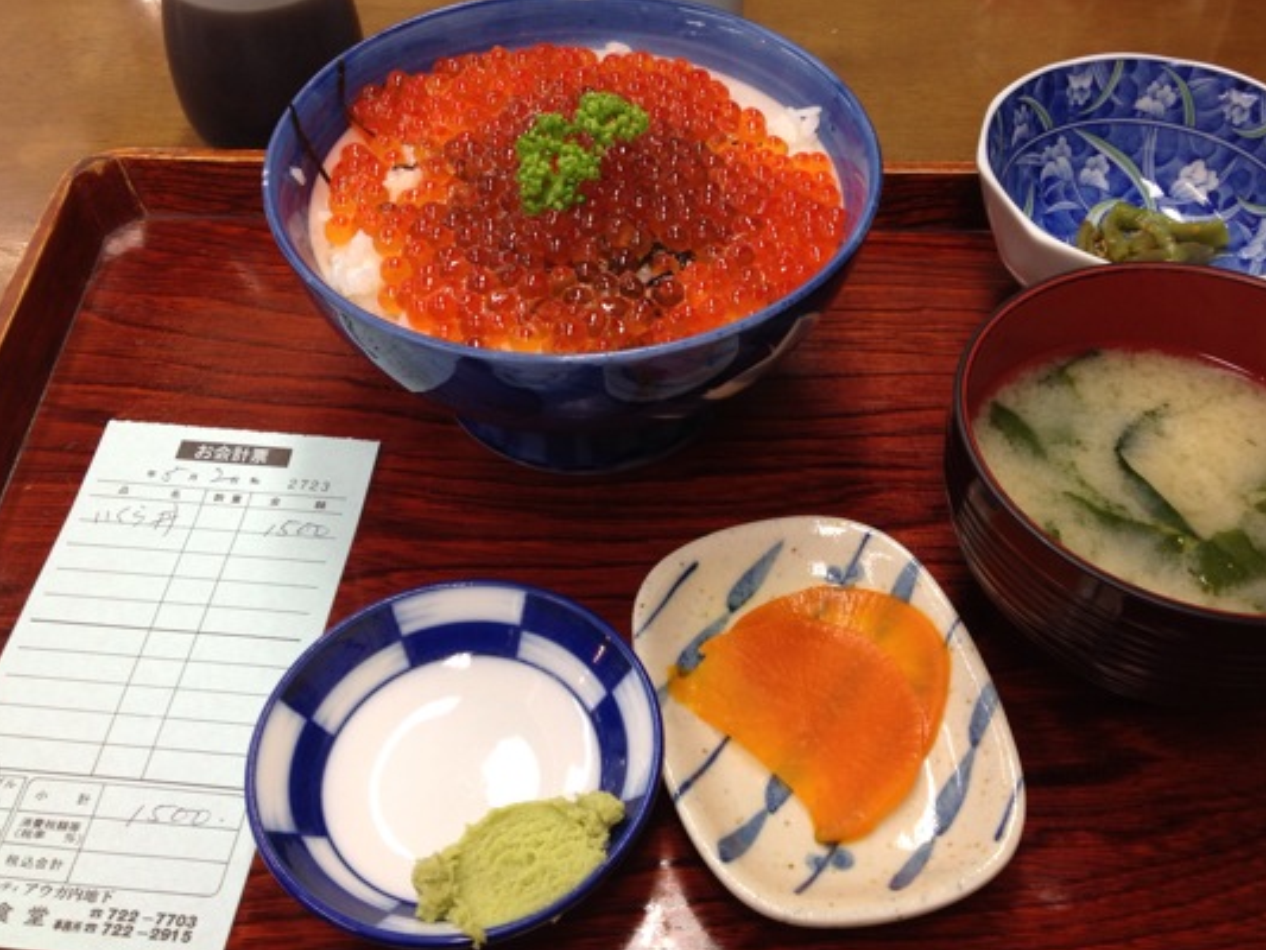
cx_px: 705
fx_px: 1536
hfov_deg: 44.7
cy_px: 399
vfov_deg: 34.3
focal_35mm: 42
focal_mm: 4.28
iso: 64
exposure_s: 1/40
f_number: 2.4
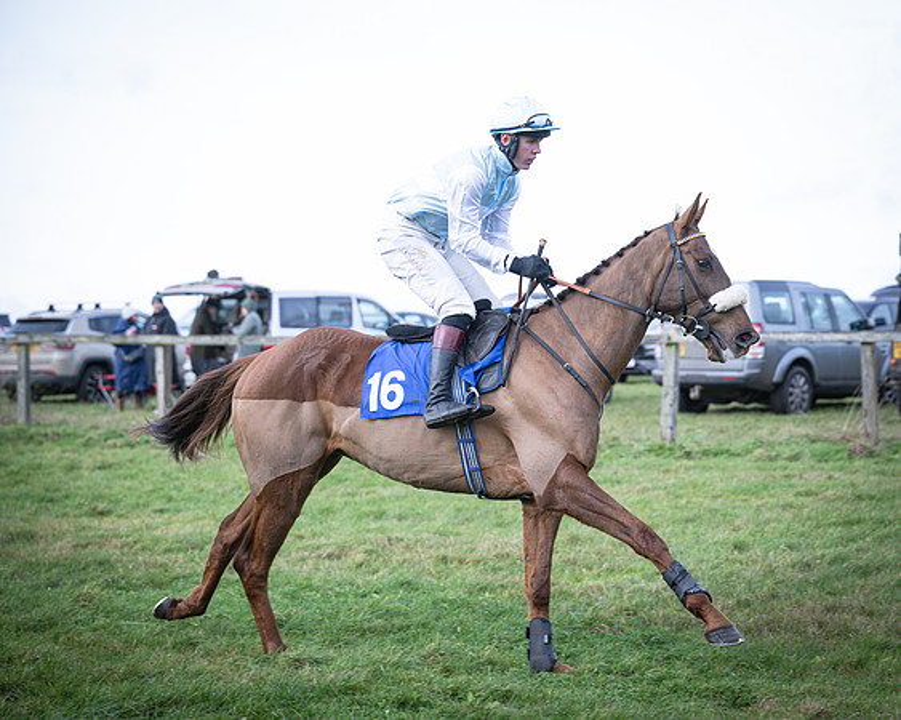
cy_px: 360
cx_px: 522
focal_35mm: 98
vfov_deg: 15.7
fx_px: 2612
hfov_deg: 19.6
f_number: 4
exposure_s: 1/800
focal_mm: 87
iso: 400
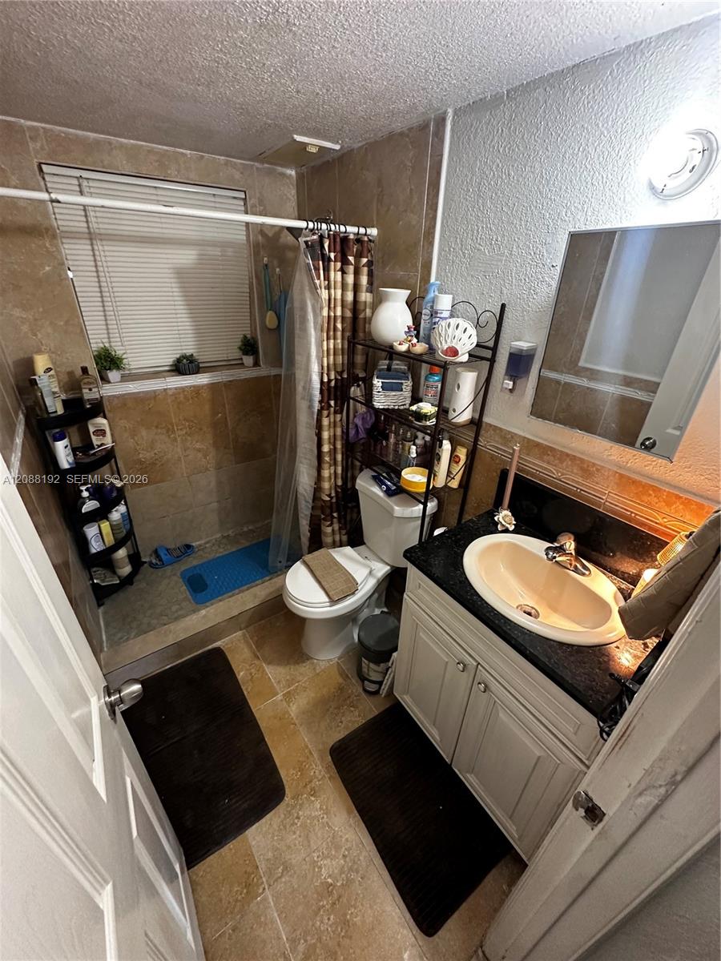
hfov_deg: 85.7
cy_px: 480
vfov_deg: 102.1
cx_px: 360
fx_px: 389
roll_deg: -3.2
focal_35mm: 14
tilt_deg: -28.6
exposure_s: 1/60
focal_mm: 2.22
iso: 500
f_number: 2.2
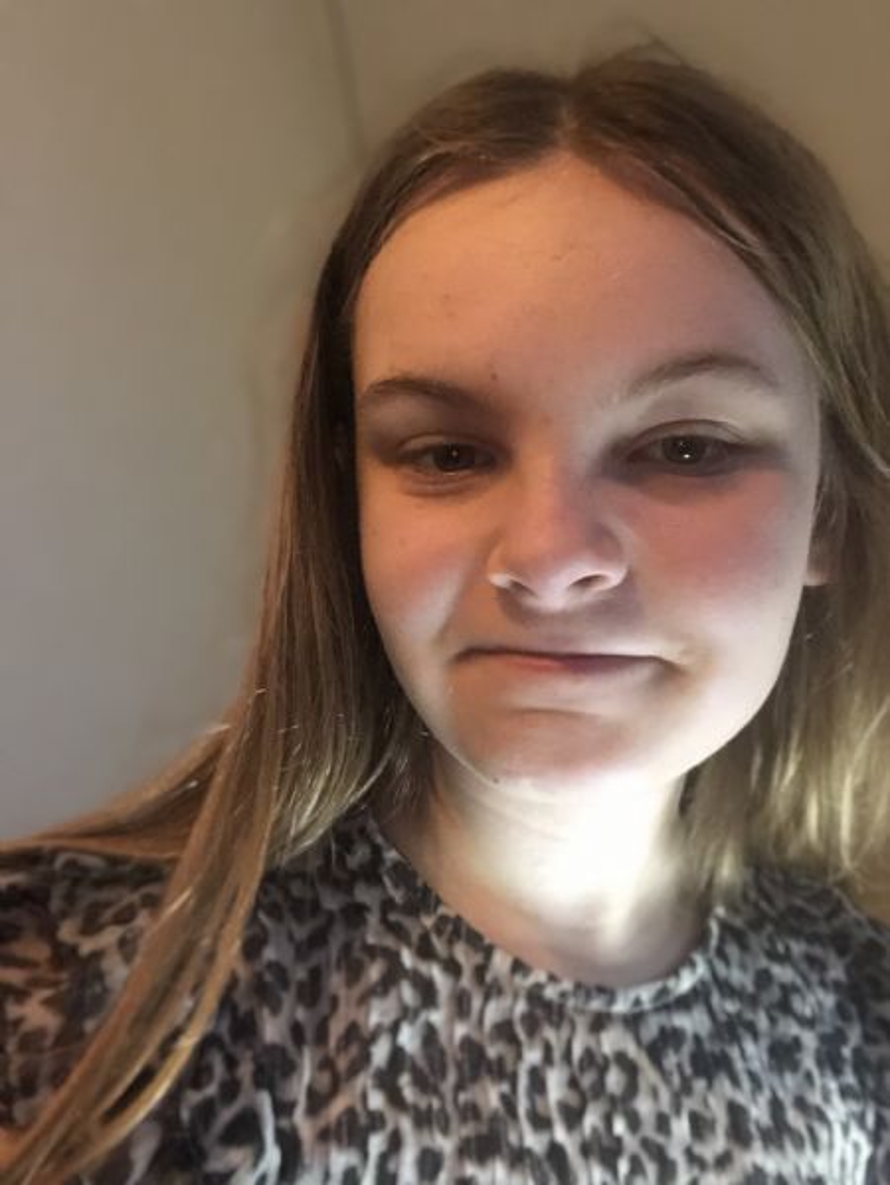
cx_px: 445
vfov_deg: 56.8
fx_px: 1096
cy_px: 592
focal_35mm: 32
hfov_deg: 44.2
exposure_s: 1/15
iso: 640
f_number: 2.2
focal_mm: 2.87
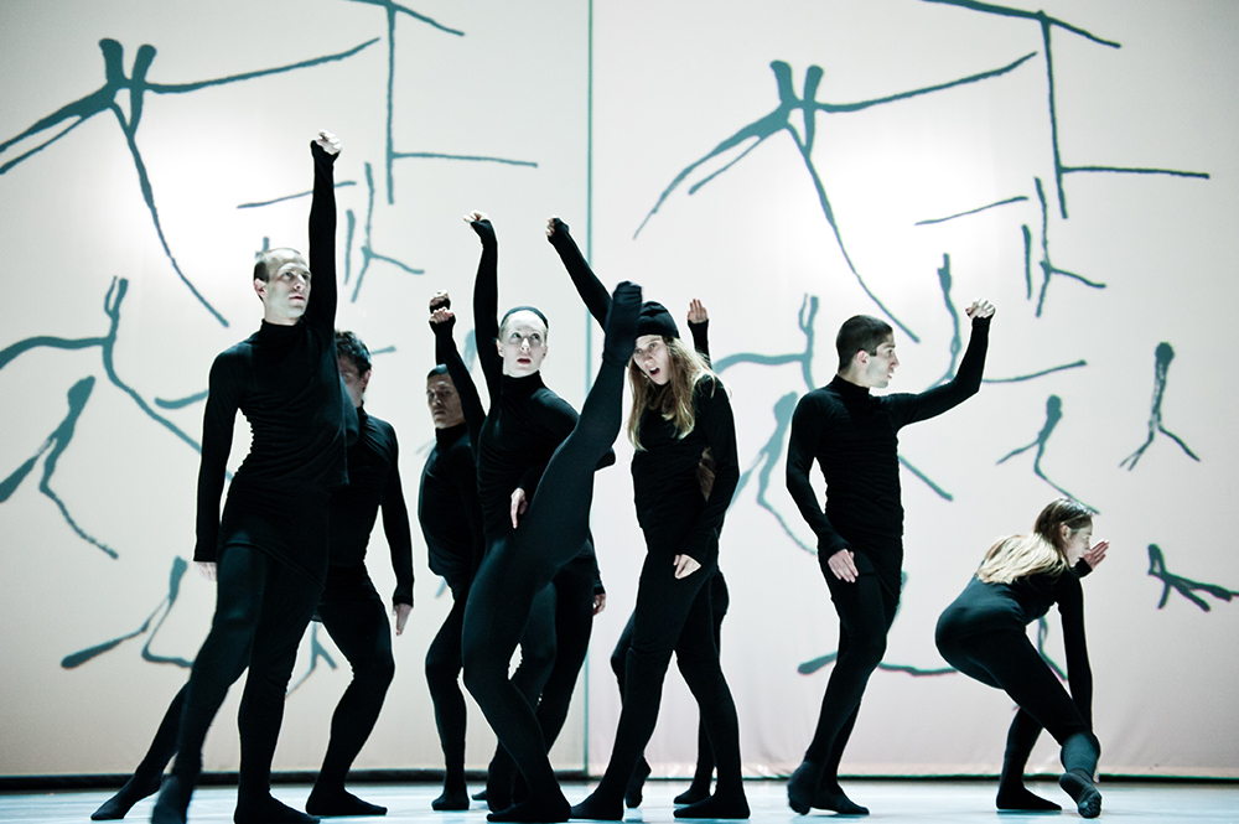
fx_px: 1547
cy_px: 412
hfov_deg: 43.6
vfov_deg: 29.8
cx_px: 620
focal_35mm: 45
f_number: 3.2
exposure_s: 1/100
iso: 3200
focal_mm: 45
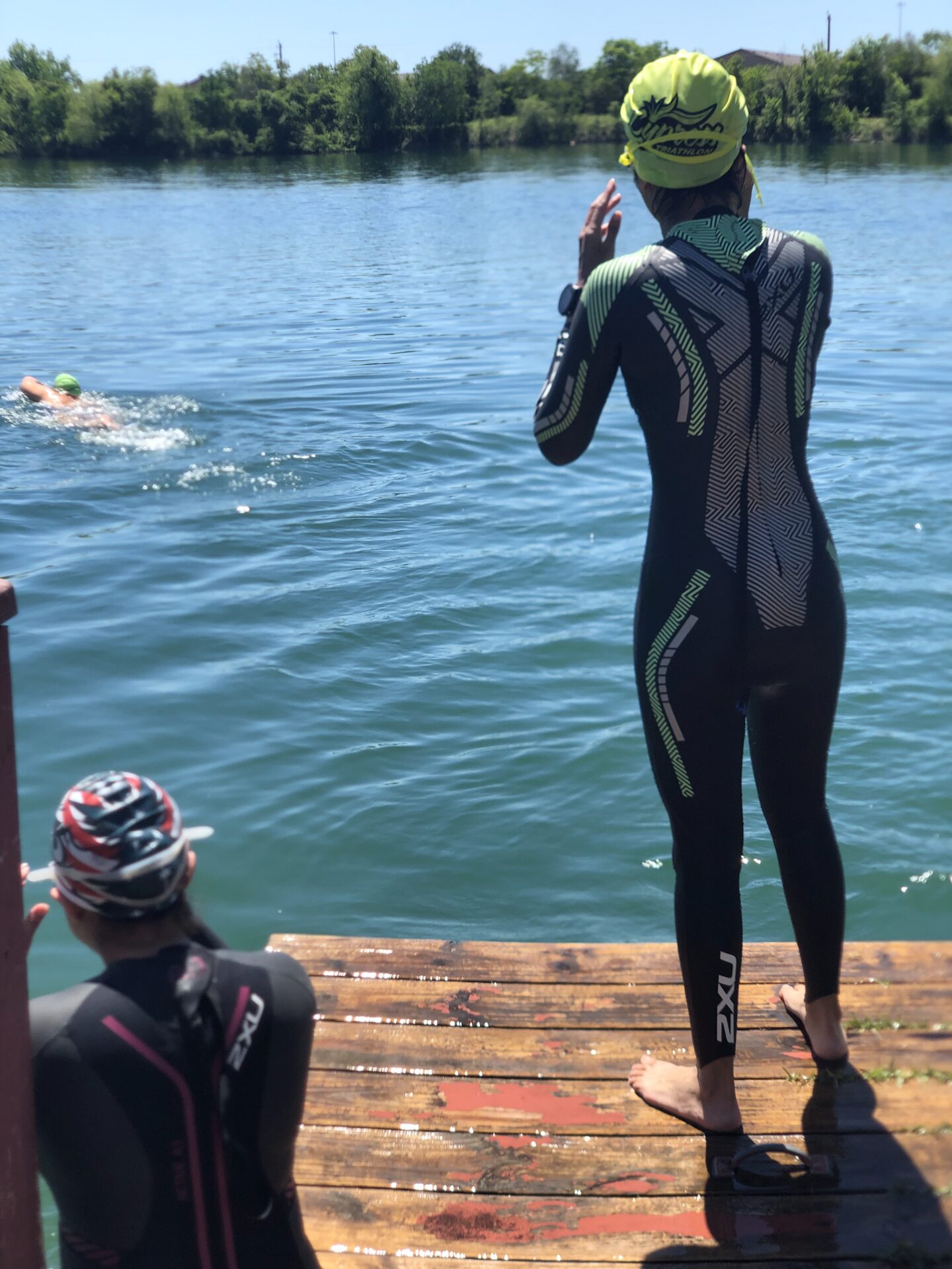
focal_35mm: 52
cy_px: 634
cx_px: 476
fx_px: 1907
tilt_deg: -13.5
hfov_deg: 28.0
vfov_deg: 36.8
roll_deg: +1.2
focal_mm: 6
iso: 16
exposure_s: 1/695
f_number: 2.4
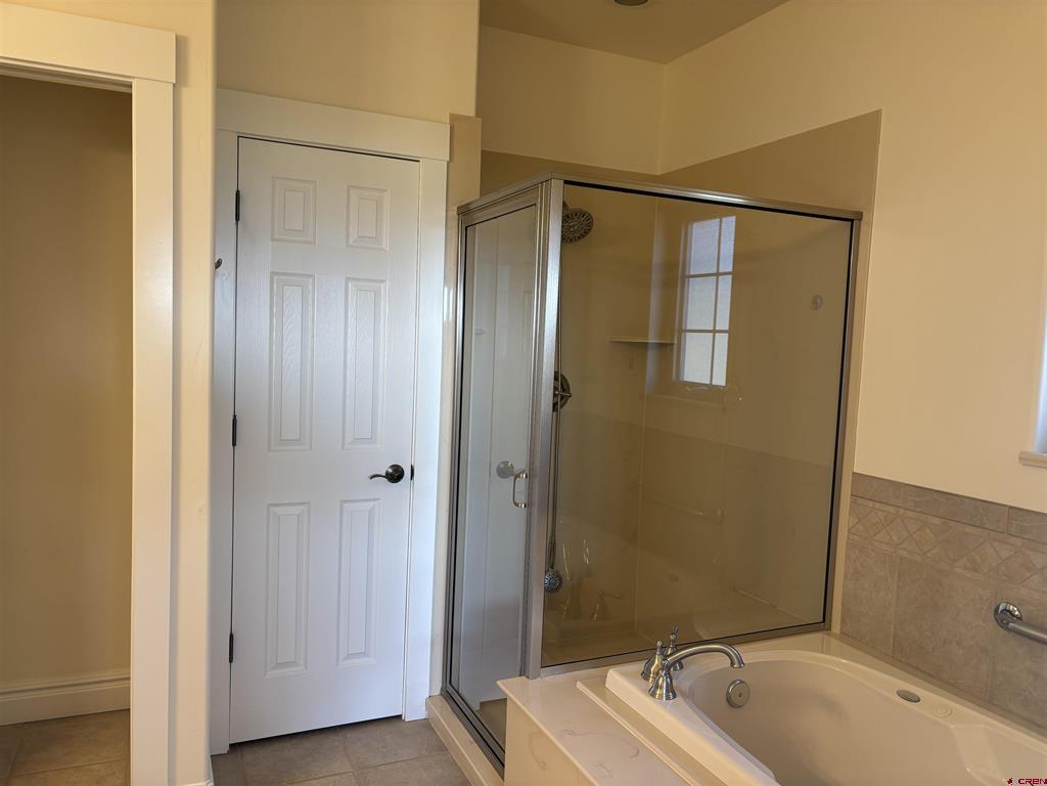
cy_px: 393
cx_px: 524
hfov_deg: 67.3
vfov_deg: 53.1
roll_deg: -2.5
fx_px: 786
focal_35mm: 26
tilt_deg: -4.1
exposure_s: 1/60
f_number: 1.6
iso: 80
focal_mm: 5.96
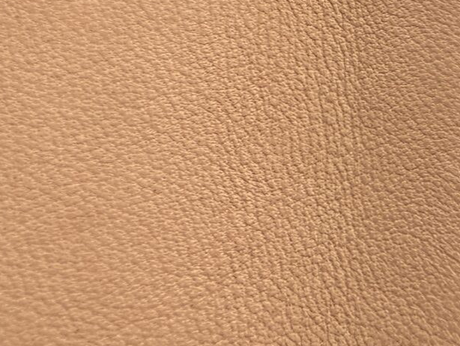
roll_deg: +0.7
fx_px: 1329
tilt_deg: -7.3
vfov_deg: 12.7
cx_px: 713
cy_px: -369
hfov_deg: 17.4
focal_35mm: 100
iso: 64
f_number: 2.2
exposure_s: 1/121
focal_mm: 2.22
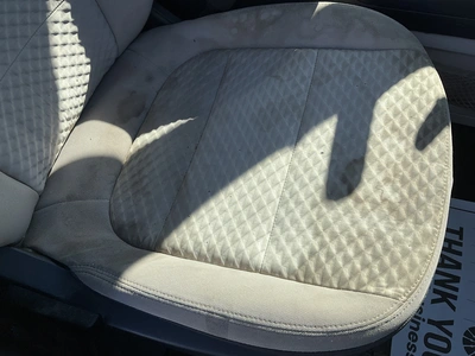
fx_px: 398
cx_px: 238
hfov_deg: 61.7
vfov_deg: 48.2
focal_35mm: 29
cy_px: 178
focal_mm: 3
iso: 25
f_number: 1.8
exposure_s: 1/739
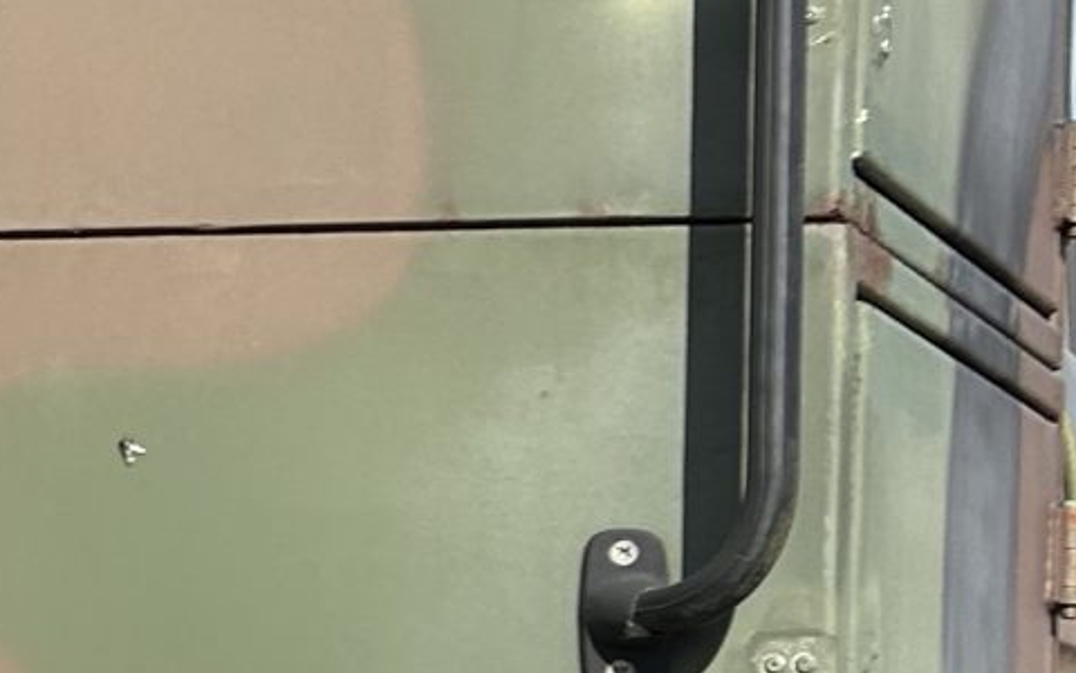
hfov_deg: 12.4
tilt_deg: +3.9
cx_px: -1145
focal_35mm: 147
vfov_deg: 8.9
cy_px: 480
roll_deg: -1.6
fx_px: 4311
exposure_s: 1/3077
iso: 50
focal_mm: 5.7
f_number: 1.5
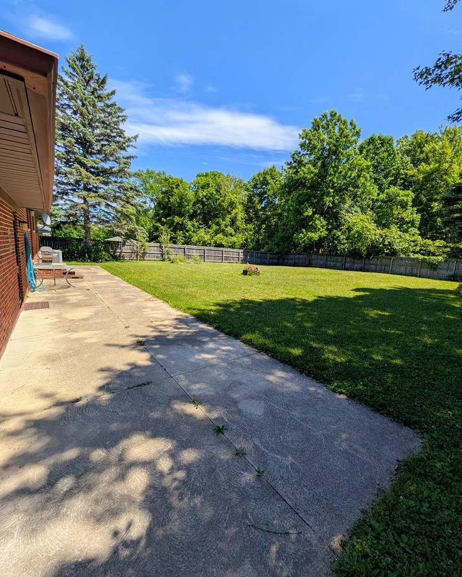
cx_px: 234
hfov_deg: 92.2
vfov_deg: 104.8
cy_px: 285
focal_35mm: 13
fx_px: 222
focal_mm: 2.02
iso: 50
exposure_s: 1/2786
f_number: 1.7
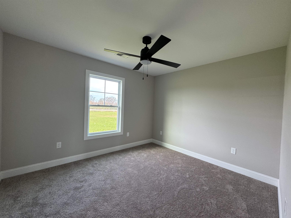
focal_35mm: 14
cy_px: 109
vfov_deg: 85.7
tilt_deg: -1.9
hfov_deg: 102.1
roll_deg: -1.8
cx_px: 146
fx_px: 118
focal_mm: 2.22
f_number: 2.2
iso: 100
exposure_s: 1/99
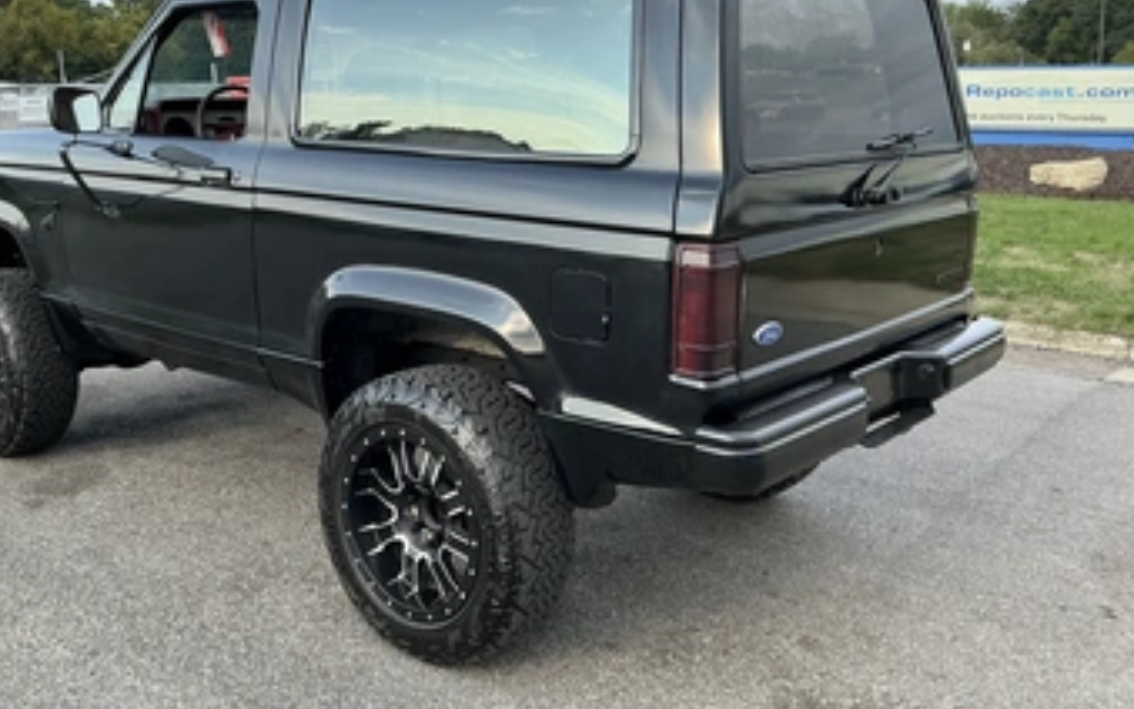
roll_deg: +0.0
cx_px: 472
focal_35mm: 35
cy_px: 244
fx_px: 1082
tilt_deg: -9.0
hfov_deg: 55.0
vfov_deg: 36.0
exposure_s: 1/529
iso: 25
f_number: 1.8
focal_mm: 3
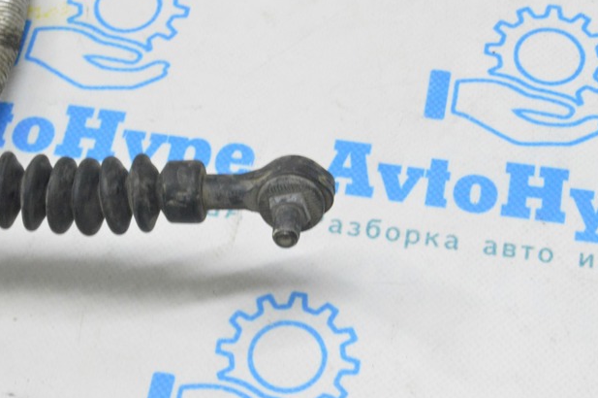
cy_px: 195
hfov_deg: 23.8
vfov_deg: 15.9
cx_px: 291
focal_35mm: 86
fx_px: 1419
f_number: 20
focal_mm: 55
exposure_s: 1/15
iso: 6400
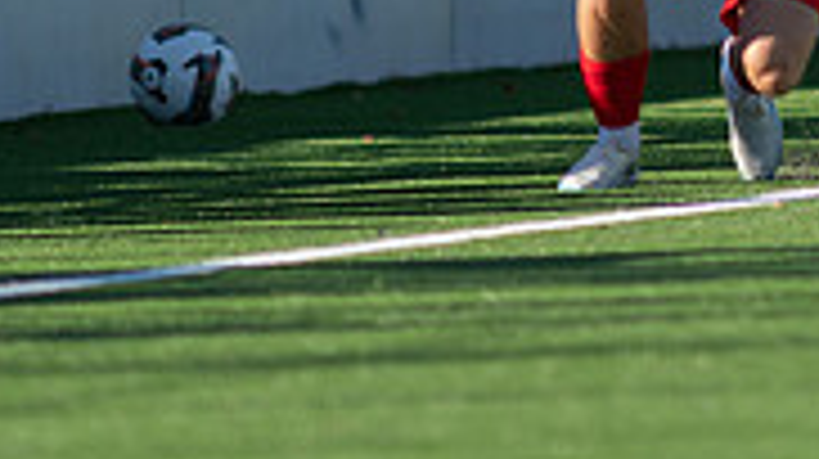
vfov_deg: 0.8
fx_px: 33696
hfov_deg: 1.4
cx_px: 963
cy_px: -340
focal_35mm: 1553
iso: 220
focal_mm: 300
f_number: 3.2
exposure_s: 1/2000
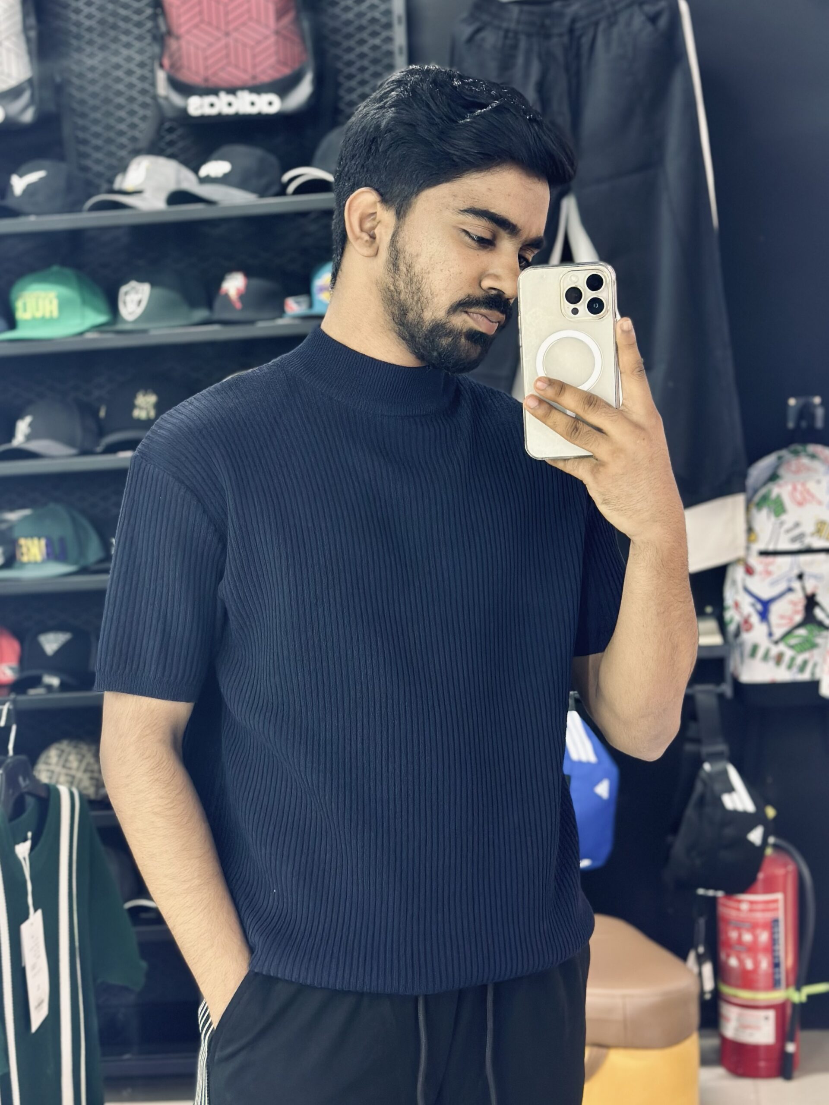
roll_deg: -0.6
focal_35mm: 48
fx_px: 1533
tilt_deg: -6.0
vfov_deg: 39.7
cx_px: 414
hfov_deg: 30.3
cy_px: 552
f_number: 1.78
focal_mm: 6.86
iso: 100
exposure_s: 1/50
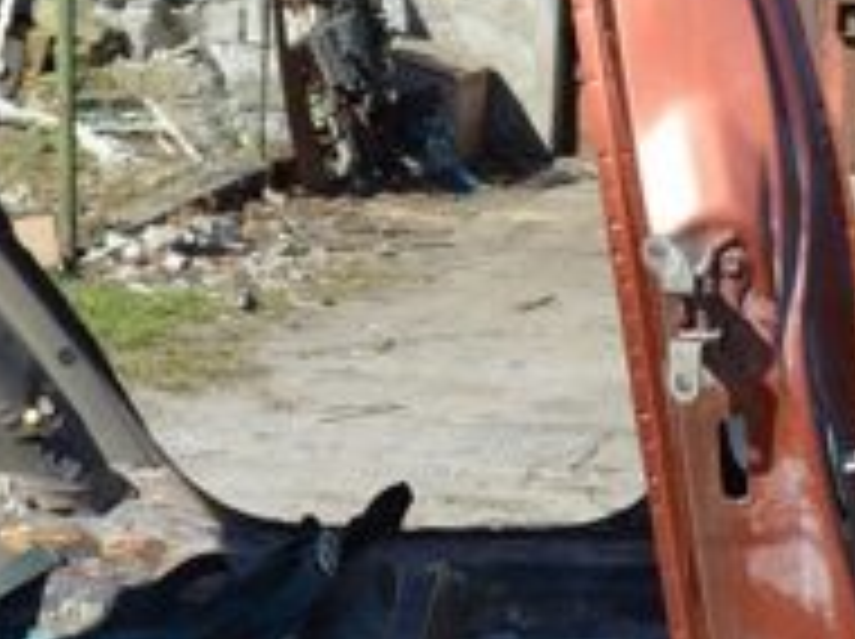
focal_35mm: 112
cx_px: 742
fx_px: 2753
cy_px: 452
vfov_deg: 13.2
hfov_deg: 17.4
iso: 100
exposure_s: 1/250
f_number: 8
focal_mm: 23
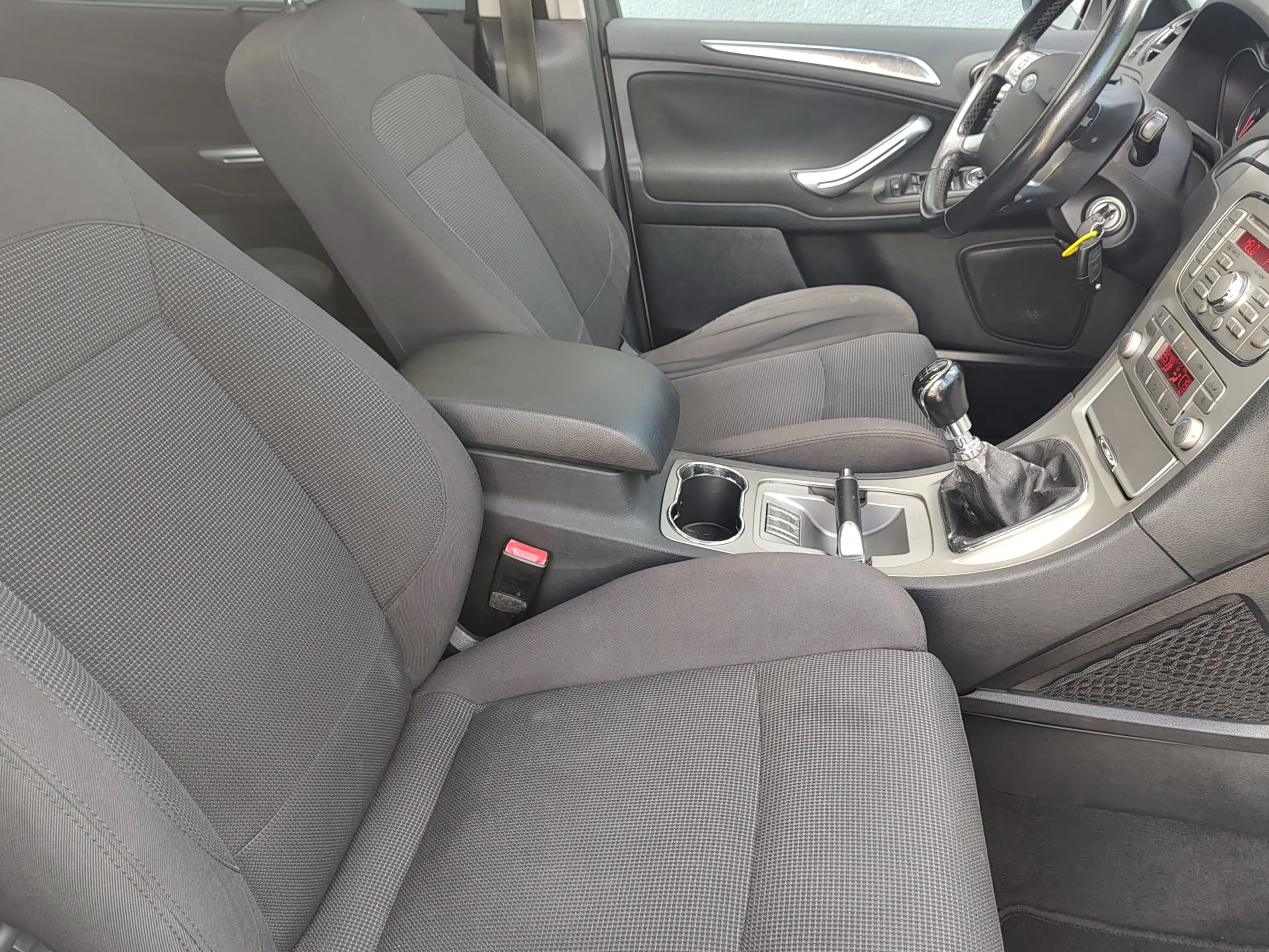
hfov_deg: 65.3
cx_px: 610
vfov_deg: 51.3
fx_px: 990
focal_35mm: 27
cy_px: 498
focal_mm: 5.56
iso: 169
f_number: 1.8
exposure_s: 1/50
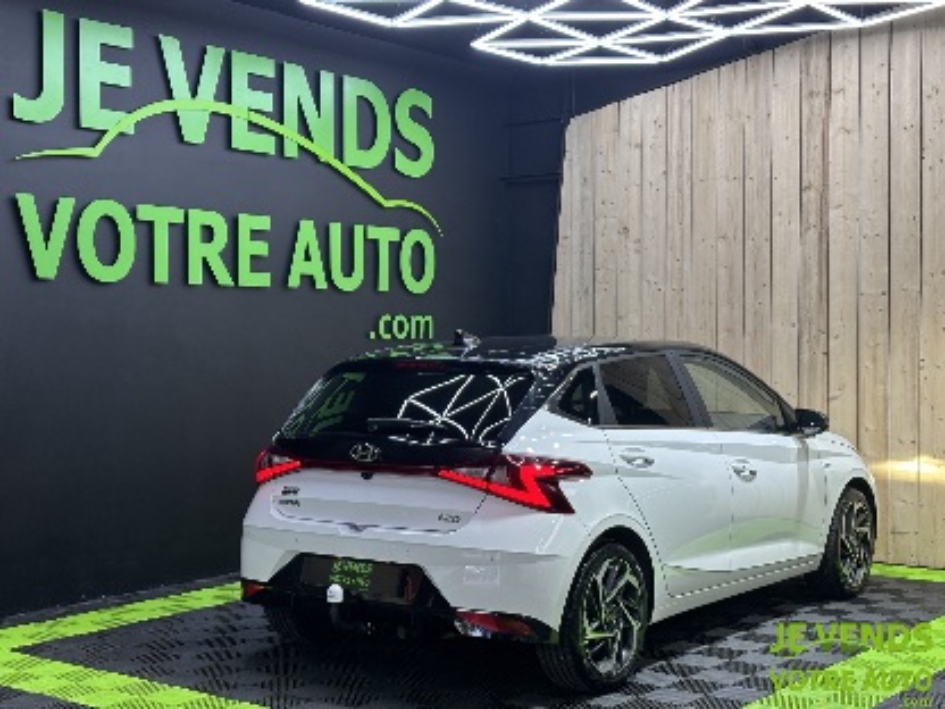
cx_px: 472
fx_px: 1420
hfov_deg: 36.8
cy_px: 354
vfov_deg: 28.0
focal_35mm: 52
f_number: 1.6
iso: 40
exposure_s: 1/100
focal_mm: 5.96
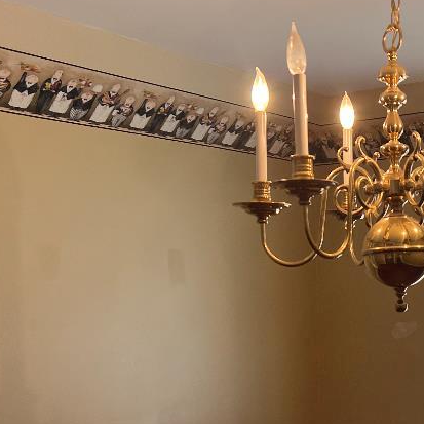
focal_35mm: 57
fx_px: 790
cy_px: 346
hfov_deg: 28.9
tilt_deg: -6.4
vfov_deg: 29.3
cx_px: 382
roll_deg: +0.2
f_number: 1.5
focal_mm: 5.7
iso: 80
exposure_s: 1/120
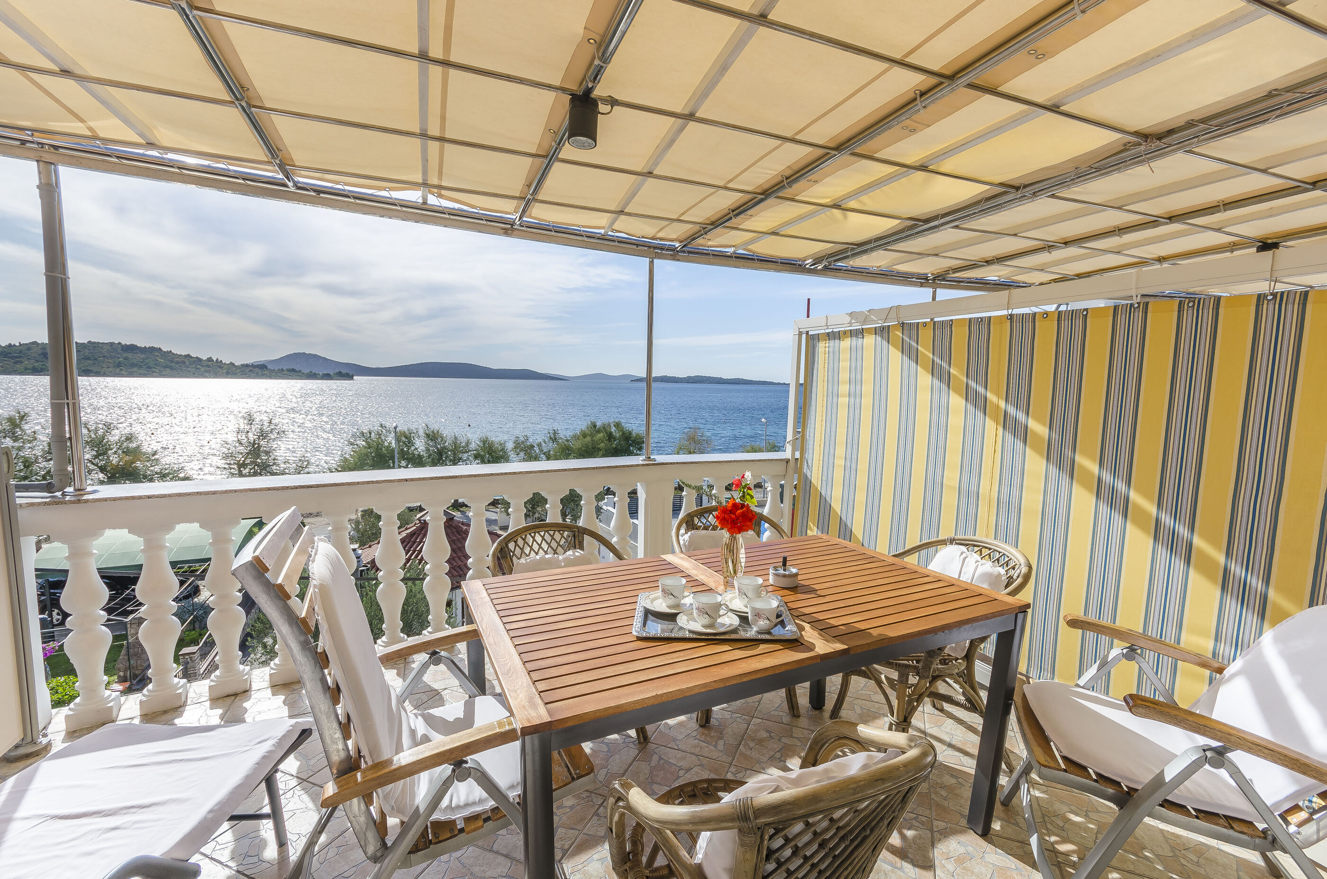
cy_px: 440
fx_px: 552
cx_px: 664
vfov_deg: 77.1
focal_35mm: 15
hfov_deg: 100.5
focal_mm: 10
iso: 100
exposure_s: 1/400
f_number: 8
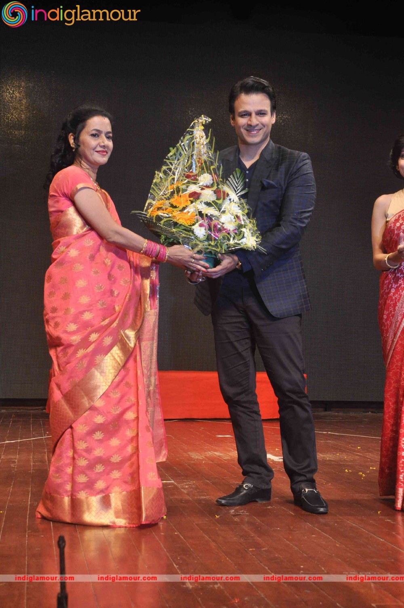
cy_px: 304
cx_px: 202
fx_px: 962
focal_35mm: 57
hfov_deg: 23.7
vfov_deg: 35.1
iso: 1000
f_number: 9
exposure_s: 1/50
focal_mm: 38
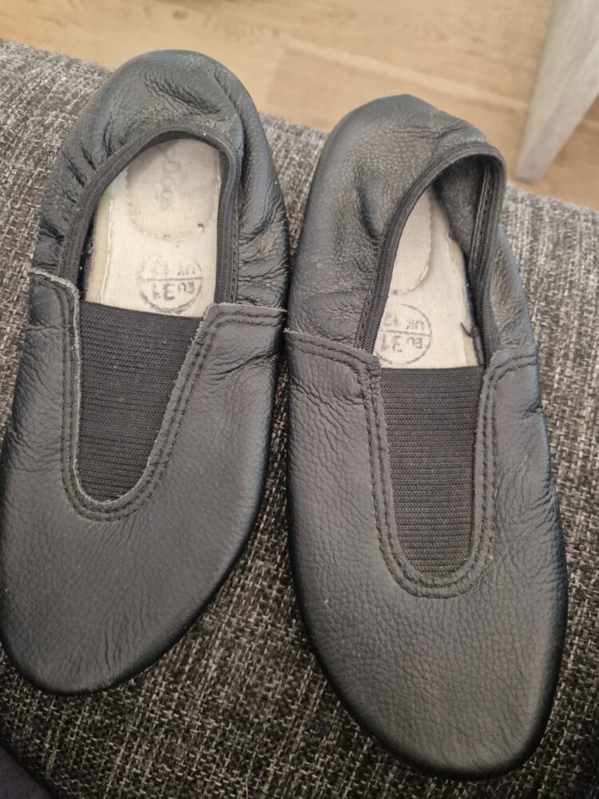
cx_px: 300
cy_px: 400
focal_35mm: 23
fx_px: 531
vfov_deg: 73.9
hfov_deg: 58.9
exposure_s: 1/120
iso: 800
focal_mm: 5.4
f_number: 1.8
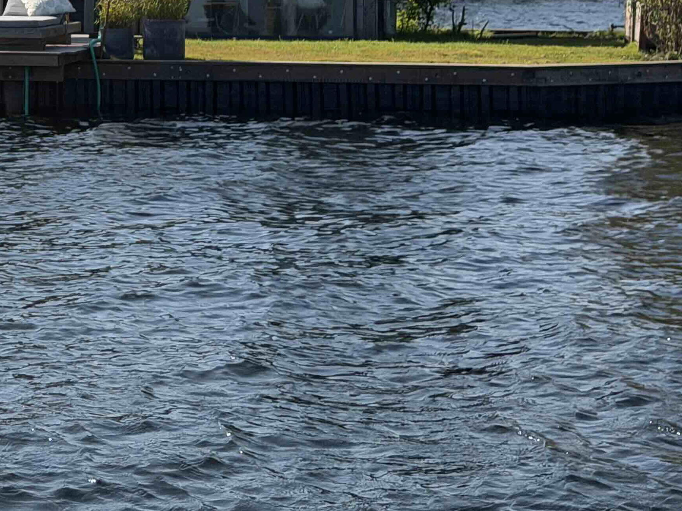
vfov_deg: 13.0
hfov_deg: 17.0
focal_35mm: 112
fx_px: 2206
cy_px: -19
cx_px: -80
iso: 64
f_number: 1.78
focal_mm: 6.76
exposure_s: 1/6536
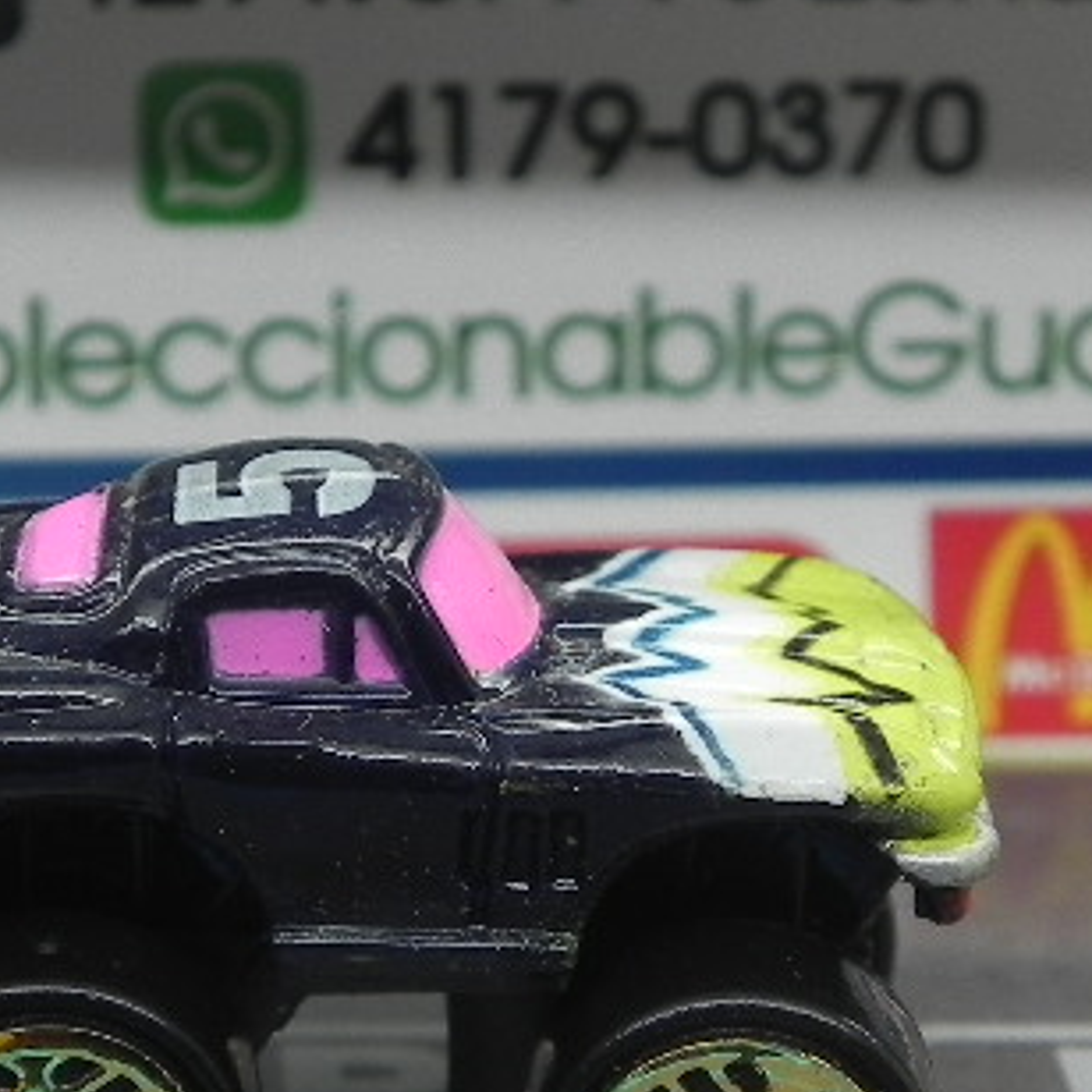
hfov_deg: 11.4
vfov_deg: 11.4
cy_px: 890
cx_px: 464
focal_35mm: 153
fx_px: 5461
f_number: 3.5
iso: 160
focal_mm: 9.2
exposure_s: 1/116
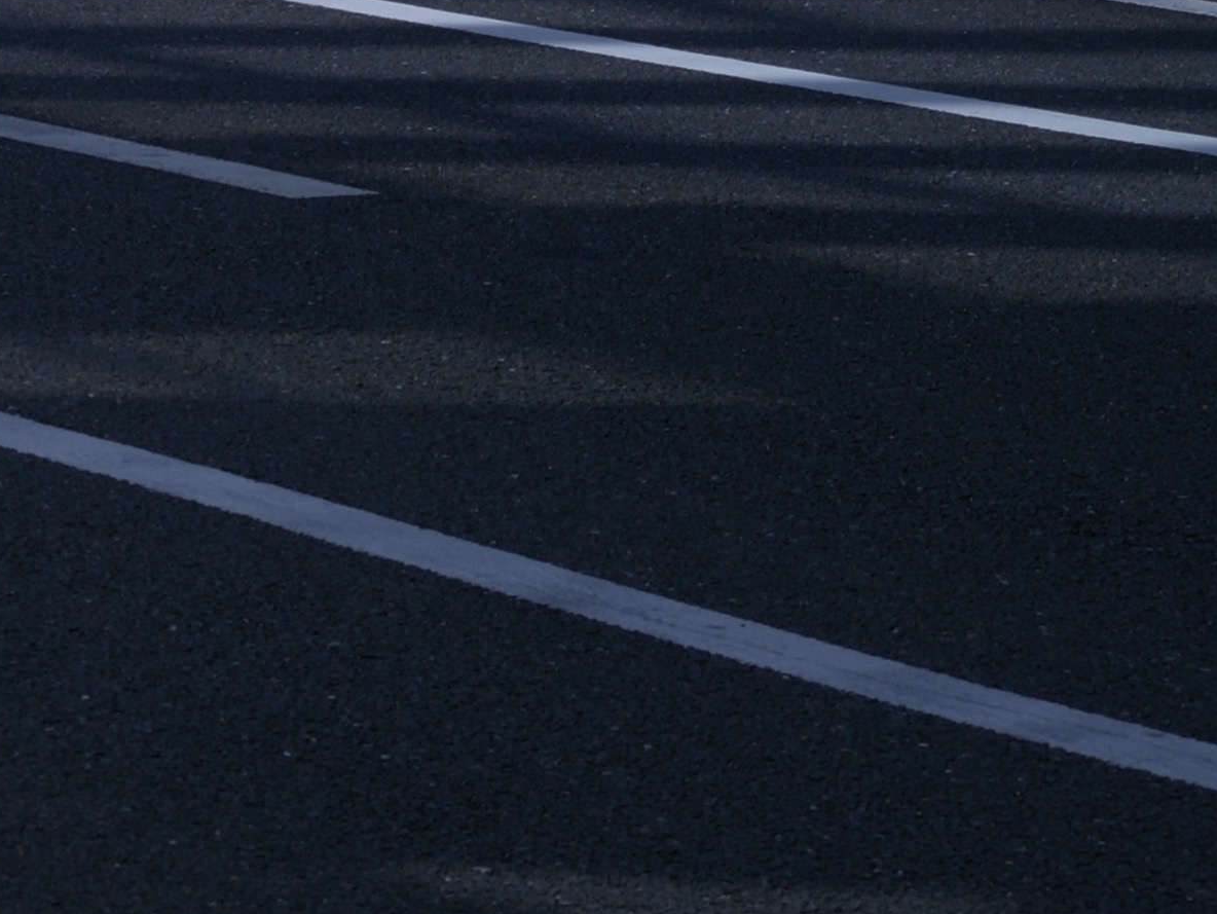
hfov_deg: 7.4
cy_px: -989
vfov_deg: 5.9
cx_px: -2021
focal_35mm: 244
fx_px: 8582
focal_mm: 45
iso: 100
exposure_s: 1/250
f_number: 7.1
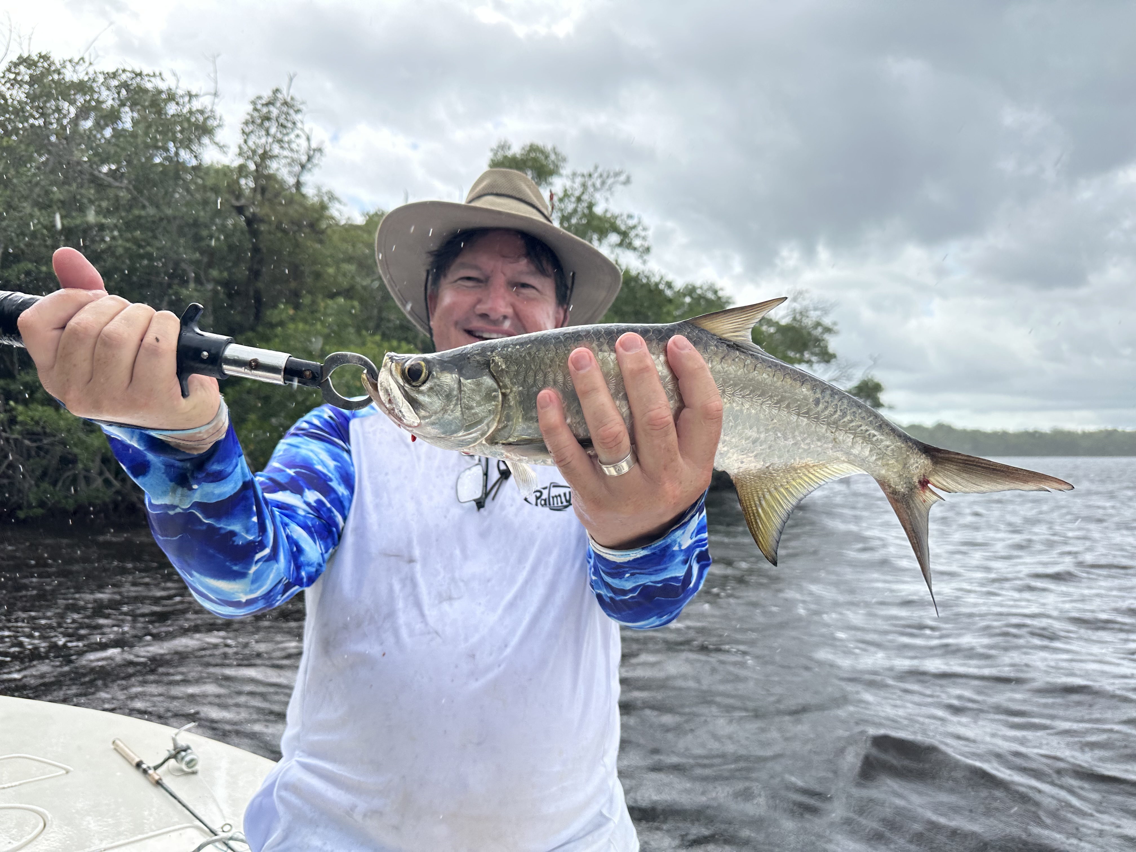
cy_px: 426
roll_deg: -3.7
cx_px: 568
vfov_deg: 56.8
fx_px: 788
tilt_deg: +1.8
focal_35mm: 24
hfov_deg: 71.6
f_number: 1.78
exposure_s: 1/366
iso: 80
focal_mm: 6.86
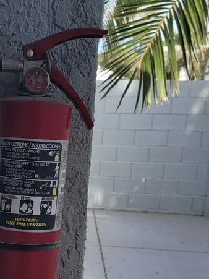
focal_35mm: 59
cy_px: 225
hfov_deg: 23.9
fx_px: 475
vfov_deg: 31.8
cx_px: 10
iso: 40
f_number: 1.8
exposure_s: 1/1132
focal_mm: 5.4
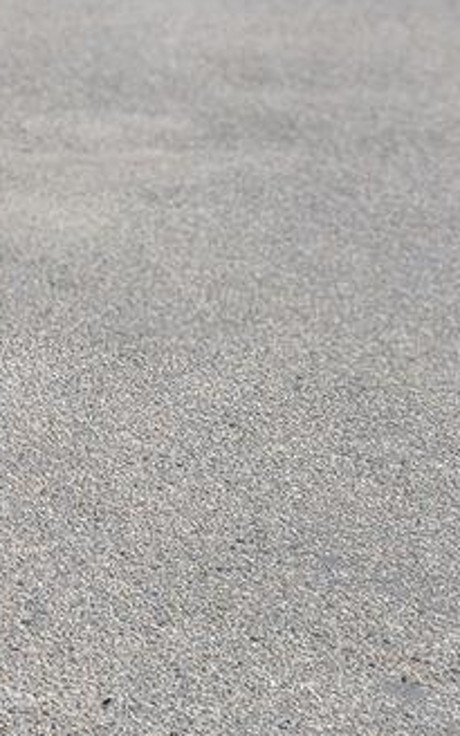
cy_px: 121
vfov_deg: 20.7
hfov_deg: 10.1
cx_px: -892
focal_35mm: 99
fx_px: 1986
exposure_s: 1/1603
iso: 19
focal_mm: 6.9
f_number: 1.68
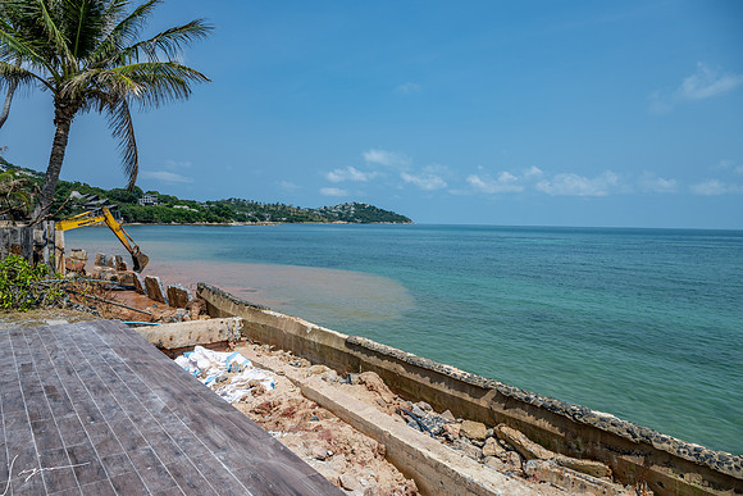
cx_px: 372
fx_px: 495
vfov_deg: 53.2
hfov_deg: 73.7
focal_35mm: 24
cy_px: 248
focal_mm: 24
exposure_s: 1/200
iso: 64
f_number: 8
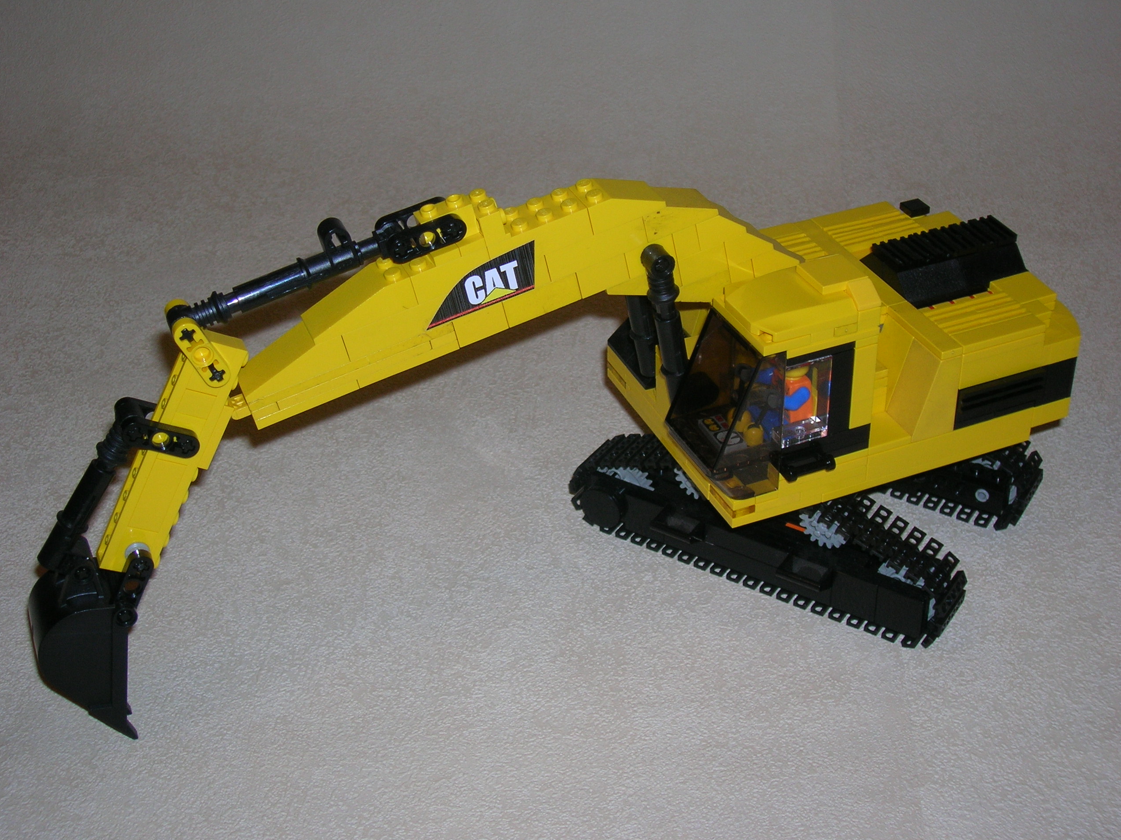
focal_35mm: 47
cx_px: 551
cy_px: 417
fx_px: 1522
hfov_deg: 40.4
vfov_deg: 30.9
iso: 50
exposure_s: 1/60.1
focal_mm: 7.7
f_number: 3.2
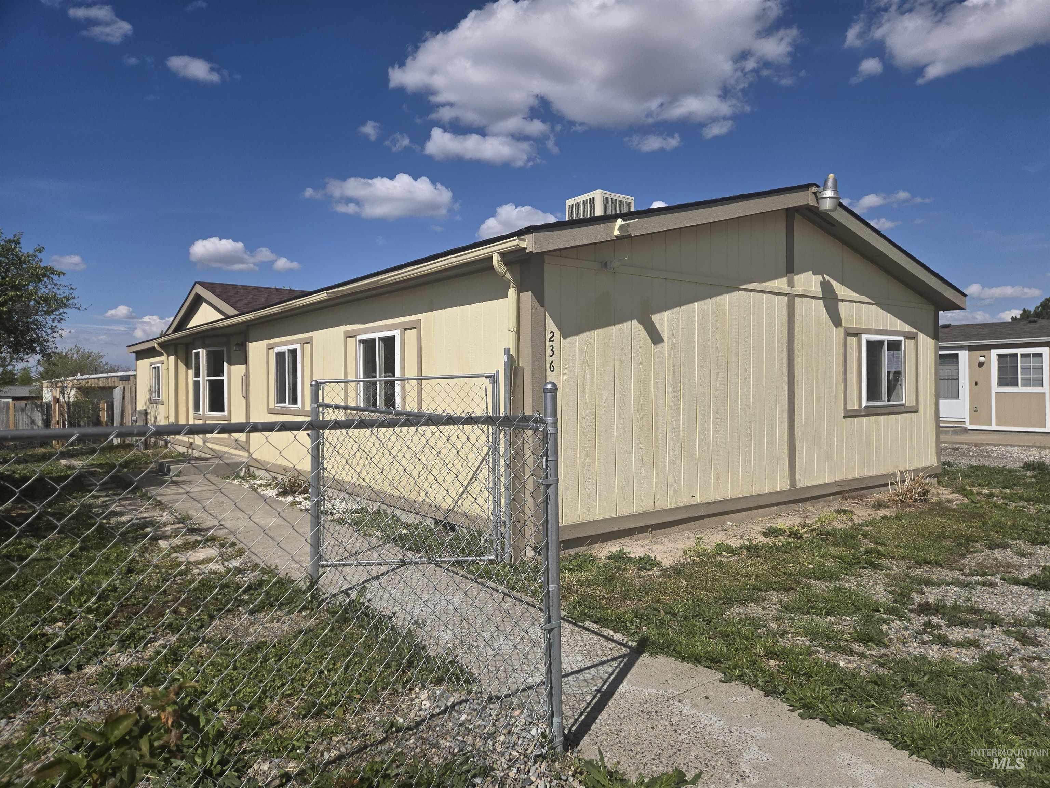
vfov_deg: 58.9
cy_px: 394
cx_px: 525
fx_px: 698
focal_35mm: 23
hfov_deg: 73.9
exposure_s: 1/3829
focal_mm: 5.4
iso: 25
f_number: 1.8
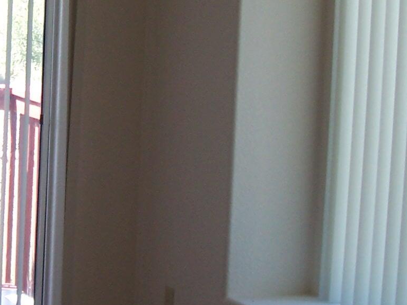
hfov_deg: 17.0
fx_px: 1340
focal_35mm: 114
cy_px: 28
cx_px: 29
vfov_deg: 12.9
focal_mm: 5.6
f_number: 2.7
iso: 80
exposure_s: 1/125
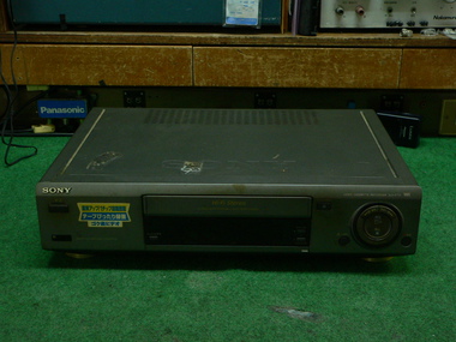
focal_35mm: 49
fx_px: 645
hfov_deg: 38.9
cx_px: 228
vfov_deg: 29.7
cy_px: 171
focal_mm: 8.2
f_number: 2.8
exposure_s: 1/20
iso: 200
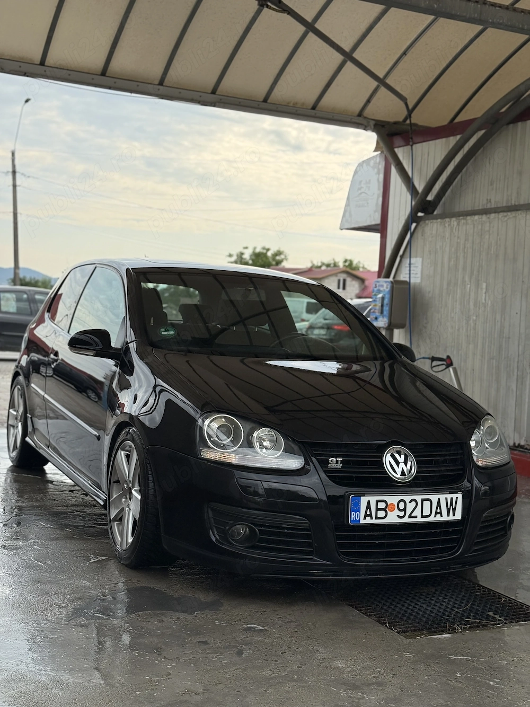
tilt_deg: -2.1
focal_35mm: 48
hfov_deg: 30.3
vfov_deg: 39.7
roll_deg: -3.2
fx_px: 980
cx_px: 265
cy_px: 354
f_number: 1.78
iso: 80
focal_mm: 6.76
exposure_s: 1/2342
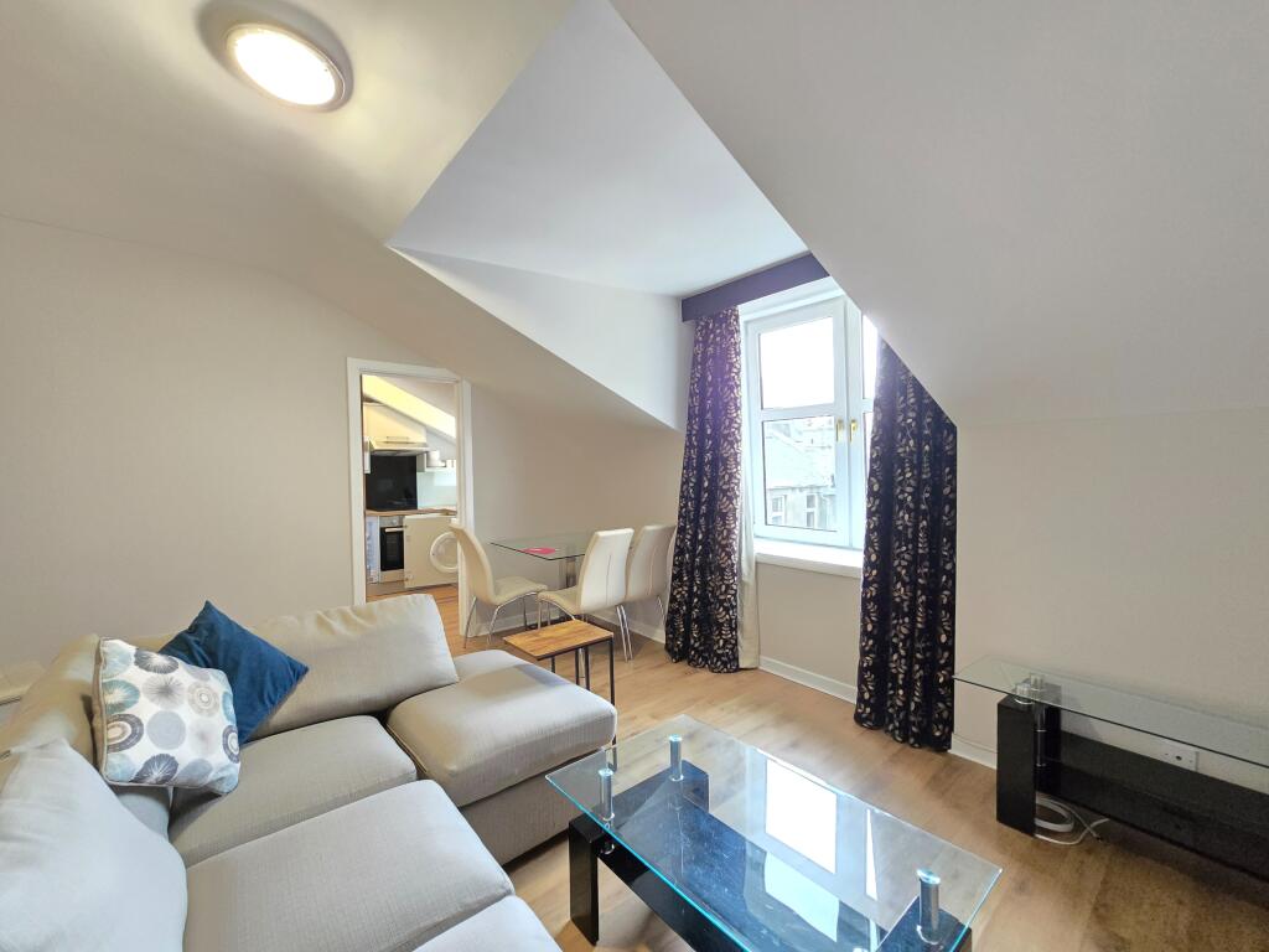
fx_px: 477
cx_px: 634
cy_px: 476
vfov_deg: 89.9
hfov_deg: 106.2
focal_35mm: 13
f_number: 2.2
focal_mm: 2.2
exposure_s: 1/33.3
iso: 1250
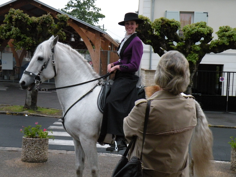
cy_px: 88
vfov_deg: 26.1
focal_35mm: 56
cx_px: 118
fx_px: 382
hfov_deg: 34.3
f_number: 3.5
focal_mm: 9.8
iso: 400
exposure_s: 1/62.5
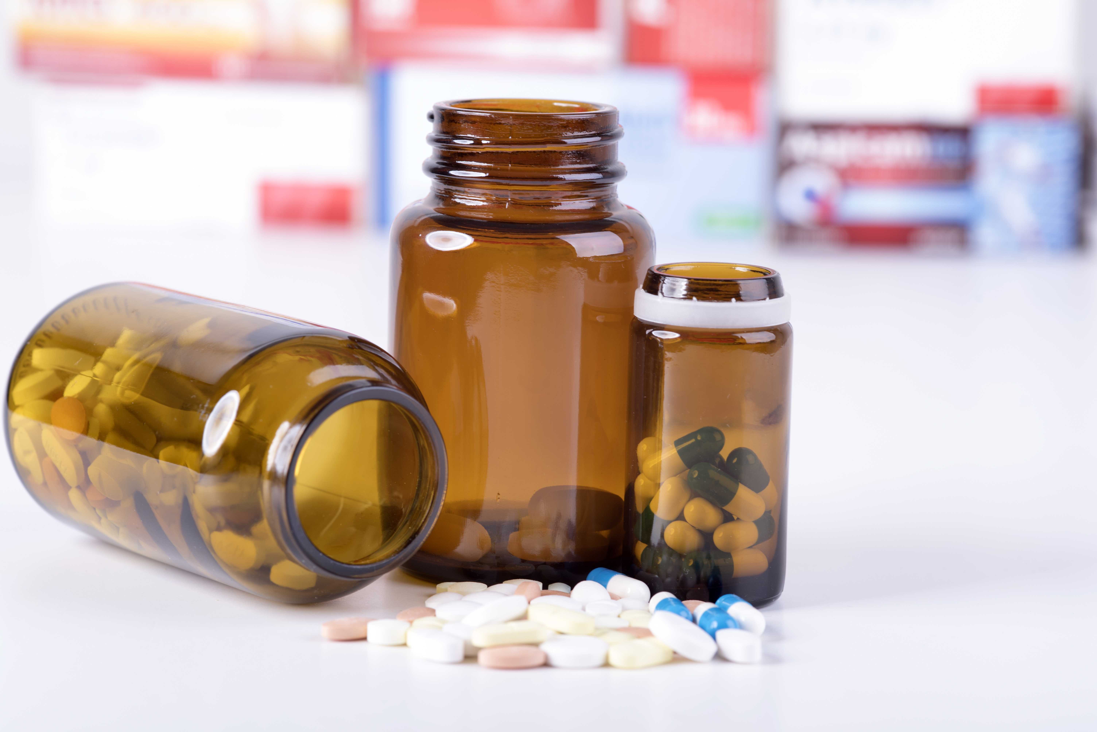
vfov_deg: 13.1
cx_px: 548
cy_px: 366
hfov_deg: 19.4
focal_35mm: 105
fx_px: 3201
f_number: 9
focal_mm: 105
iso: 100
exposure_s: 1/125
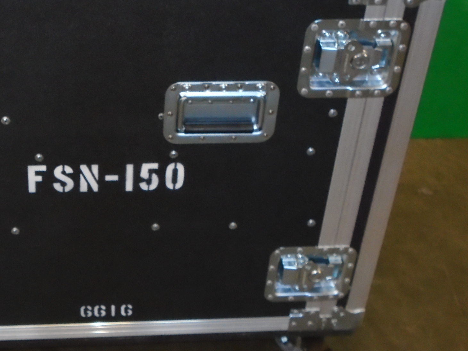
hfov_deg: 30.0
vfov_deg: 22.8
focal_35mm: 64
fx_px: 865
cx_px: 143
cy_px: 106
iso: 320
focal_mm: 6.4
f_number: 3.8
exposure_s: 1/40
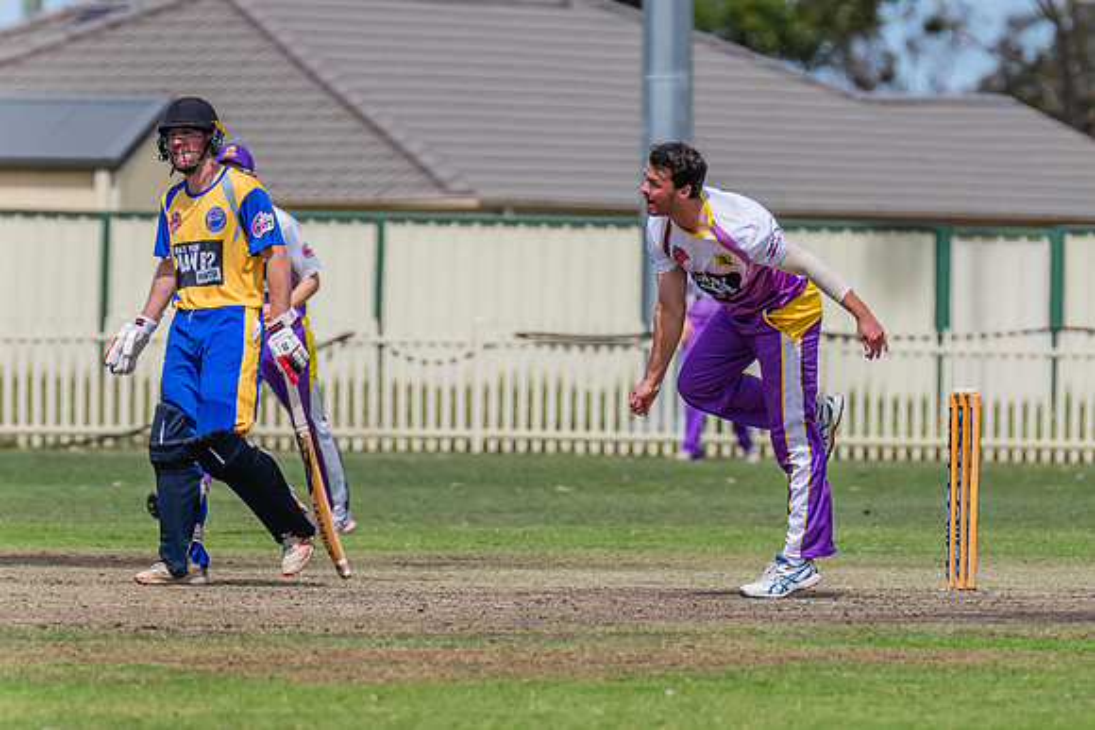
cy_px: 390
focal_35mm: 560
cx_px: 612
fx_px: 17036
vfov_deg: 2.5
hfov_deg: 3.7
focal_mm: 500
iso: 800
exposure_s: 1/2500
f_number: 9
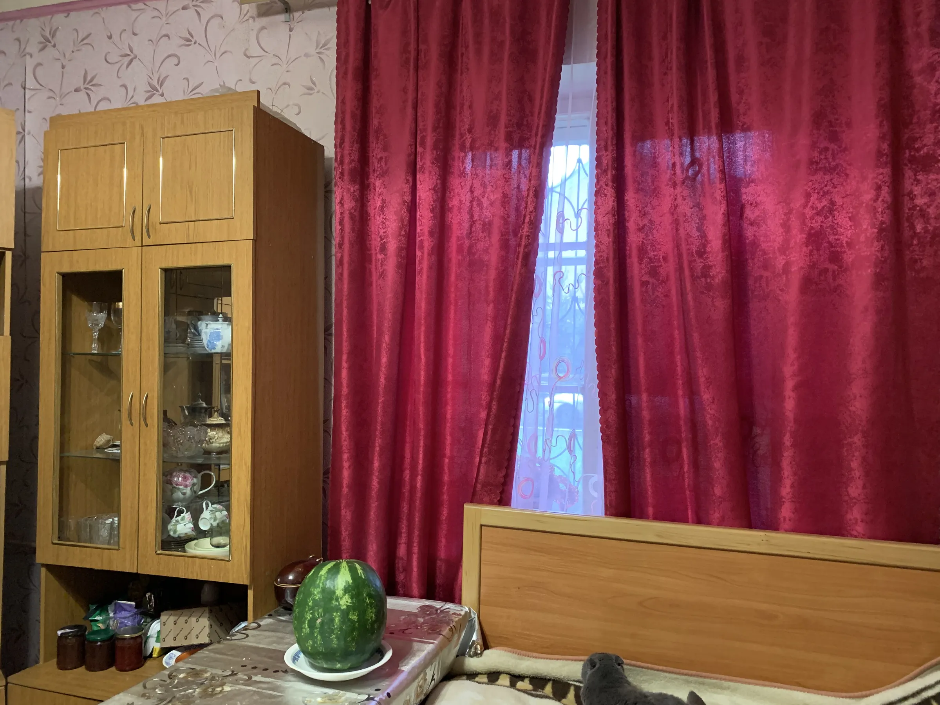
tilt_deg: +0.3
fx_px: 706
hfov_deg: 67.3
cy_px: 352
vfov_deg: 53.1
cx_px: 470
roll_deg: -1.4
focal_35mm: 26
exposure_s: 1/25
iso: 320
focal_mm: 4.25
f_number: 1.8
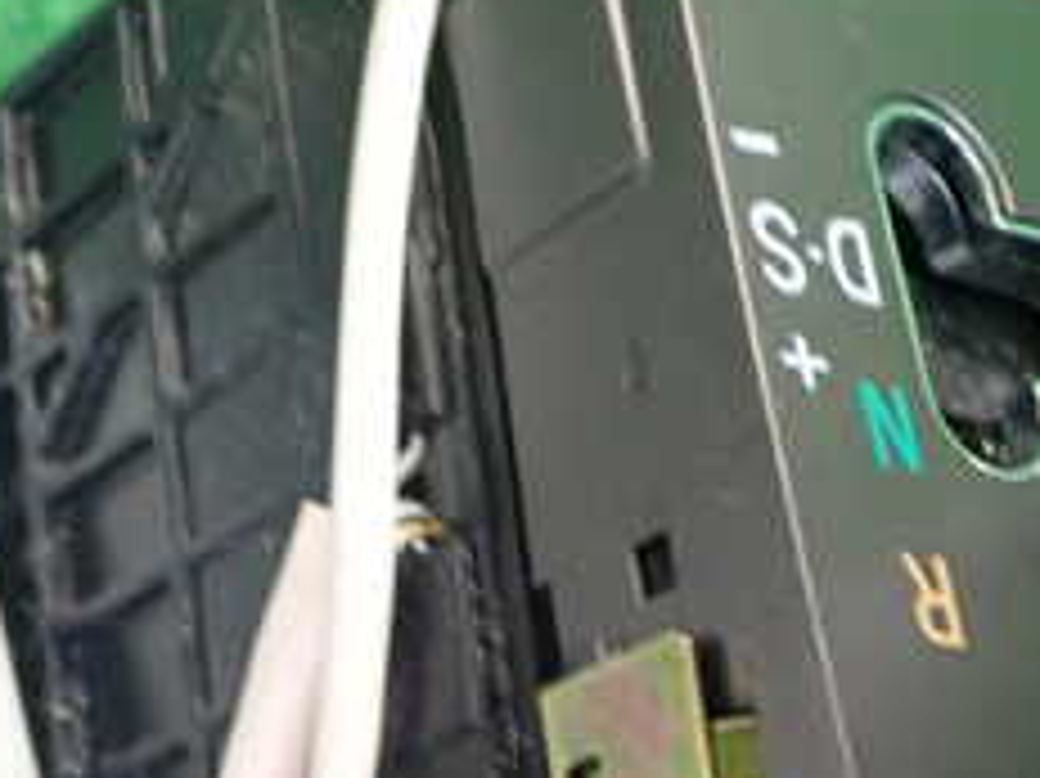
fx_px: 2342
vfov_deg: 18.6
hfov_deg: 25.0
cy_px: 702
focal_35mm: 78
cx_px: 495
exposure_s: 1/30
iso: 250
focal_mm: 5.4
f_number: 2.3
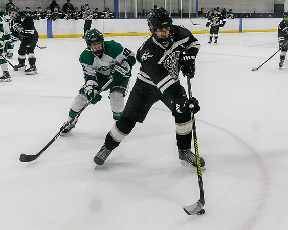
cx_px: 198
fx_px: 518
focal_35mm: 61
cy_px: 76
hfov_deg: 30.8
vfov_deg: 24.9
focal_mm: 24
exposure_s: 1/1250
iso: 4500
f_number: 4
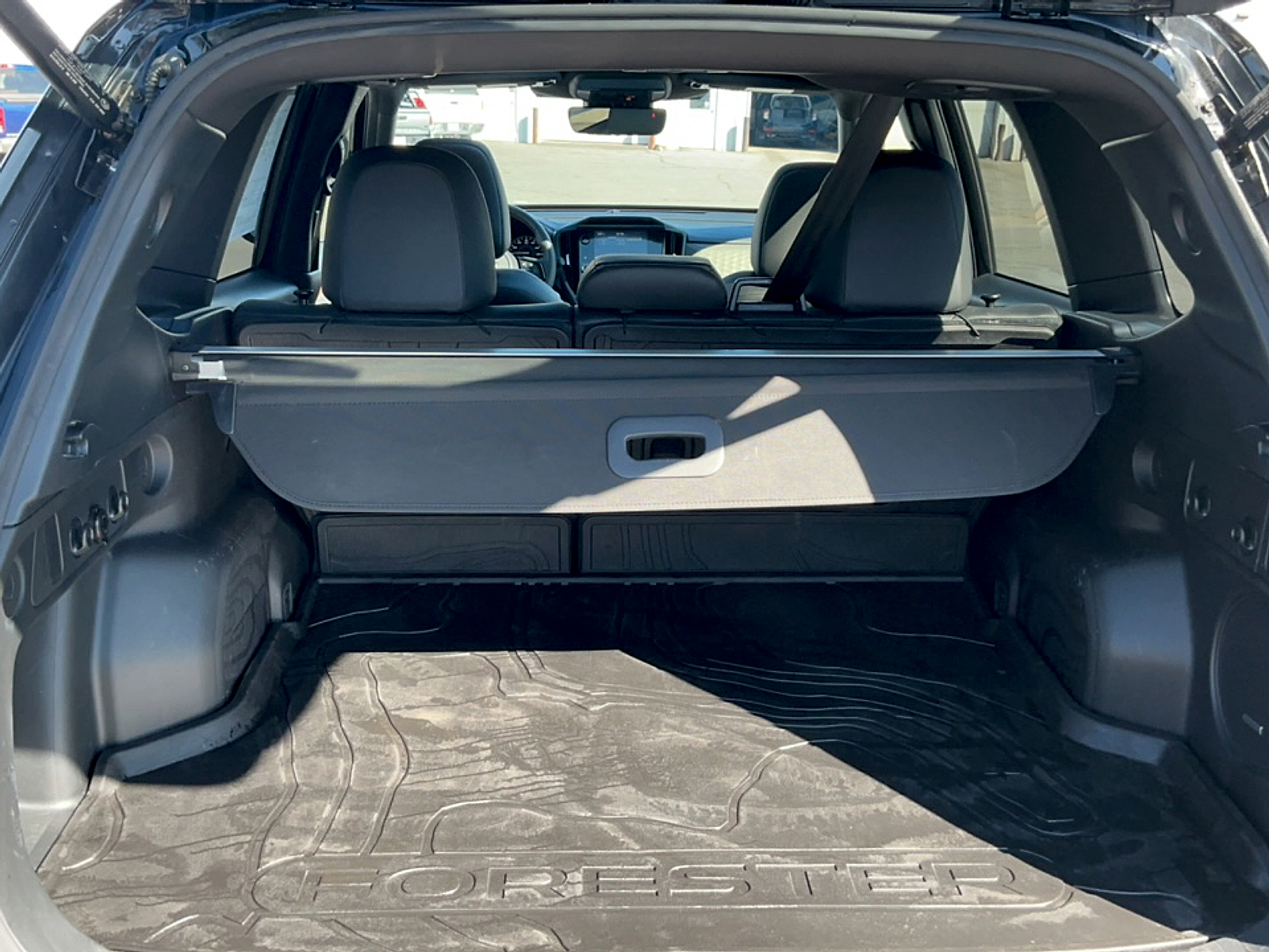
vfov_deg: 46.8
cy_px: 476
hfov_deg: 60.0
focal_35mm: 30
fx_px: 1100
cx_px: 634
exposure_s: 1/136
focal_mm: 3
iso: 32
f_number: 1.8
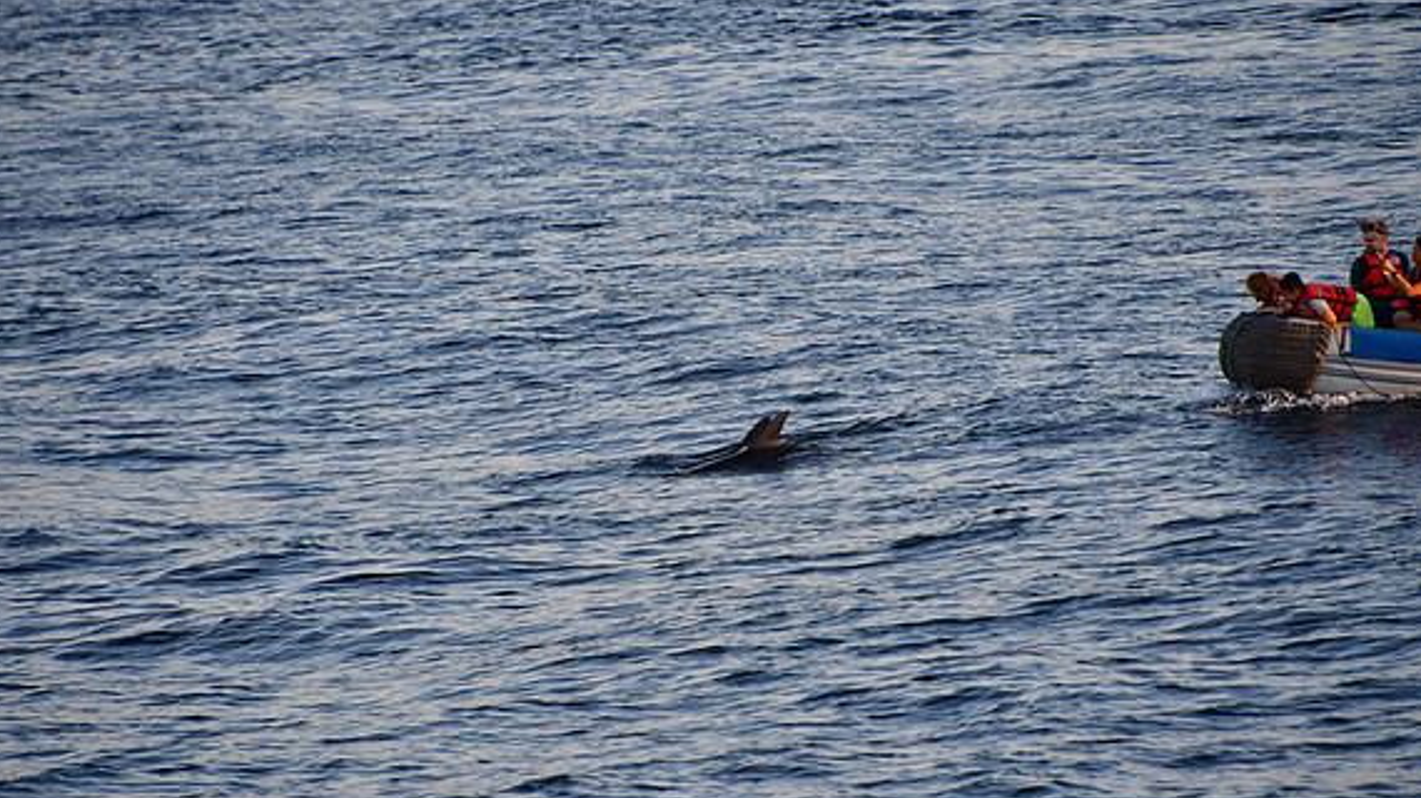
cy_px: 438
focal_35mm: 368
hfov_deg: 5.9
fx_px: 13859
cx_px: 703
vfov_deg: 3.3
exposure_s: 1/640
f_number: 6.3
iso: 640
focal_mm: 230
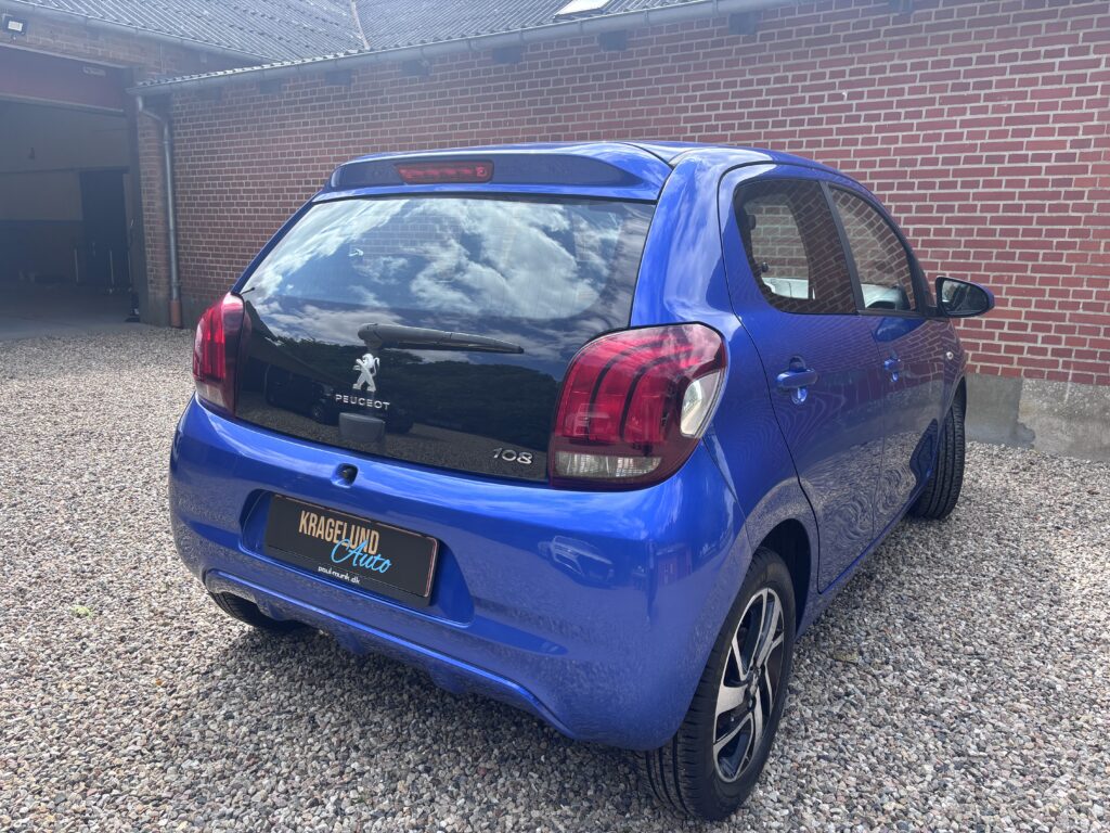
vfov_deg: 53.1
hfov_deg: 67.3
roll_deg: -1.3
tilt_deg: -11.1
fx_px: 834
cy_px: 416
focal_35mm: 26
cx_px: 555
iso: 50
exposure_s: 1/887
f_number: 1.6
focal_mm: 5.96
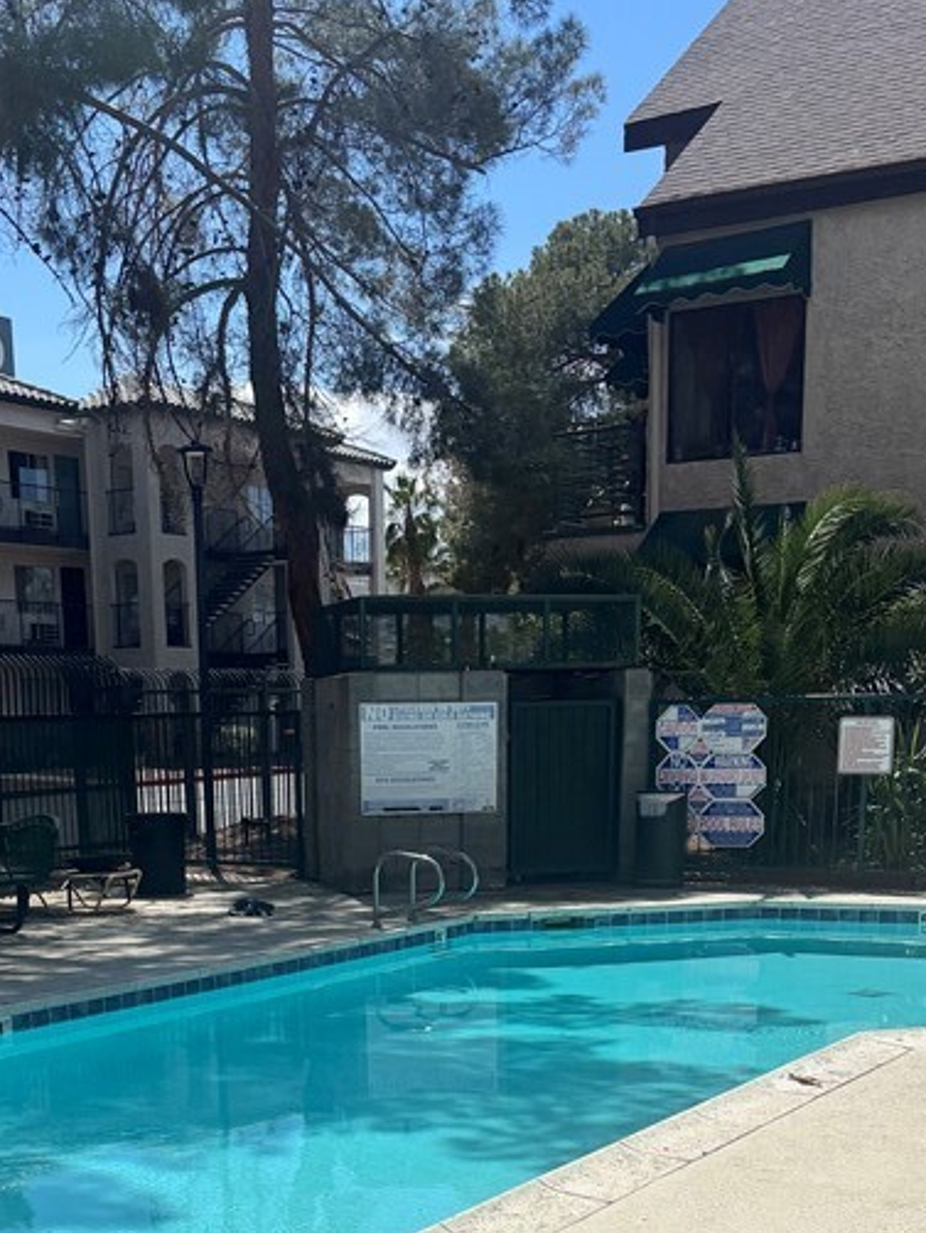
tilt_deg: -14.8
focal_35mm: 53
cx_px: 373
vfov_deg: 33.4
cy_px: 1199
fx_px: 1889
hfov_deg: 27.5
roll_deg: +0.2
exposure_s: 1/9901
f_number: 1.6
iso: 50
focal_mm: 5.96
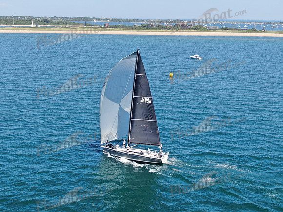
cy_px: 106
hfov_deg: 39.7
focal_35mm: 48
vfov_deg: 30.3
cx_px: 142
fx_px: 392
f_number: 3.8
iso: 100
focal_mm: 8.6
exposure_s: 1/500
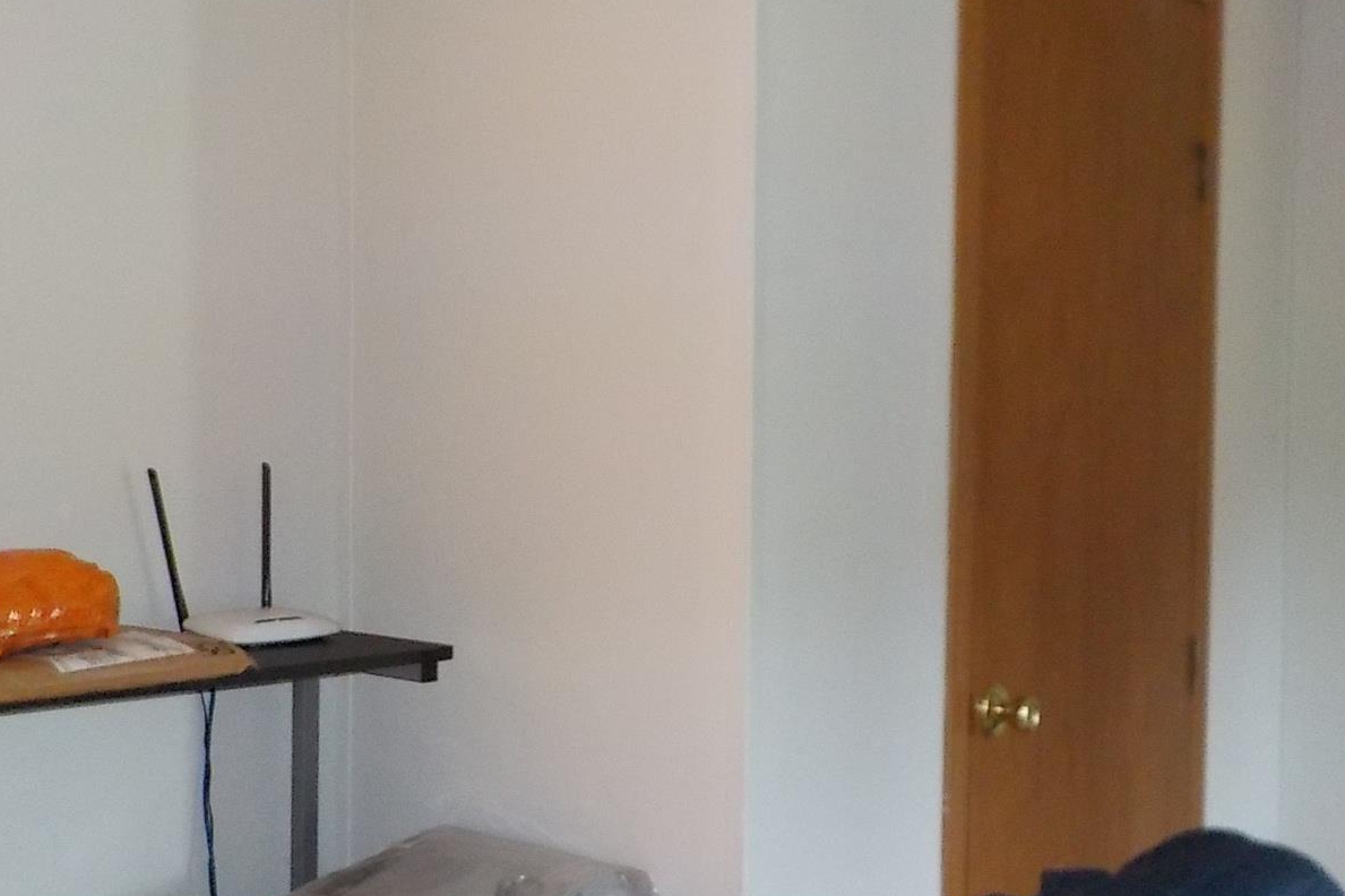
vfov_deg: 31.8
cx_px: 563
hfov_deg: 46.2
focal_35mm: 42
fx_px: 1569
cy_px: 501
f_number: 3.3
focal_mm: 4.1
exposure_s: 1/6
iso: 800
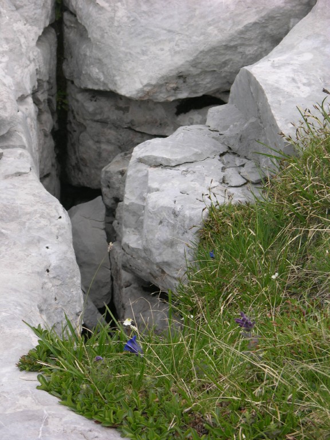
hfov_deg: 10.6
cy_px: 220
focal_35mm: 140
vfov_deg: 14.1
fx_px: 1780
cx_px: 165
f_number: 4.8
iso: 50
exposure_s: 1/227
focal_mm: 34.7
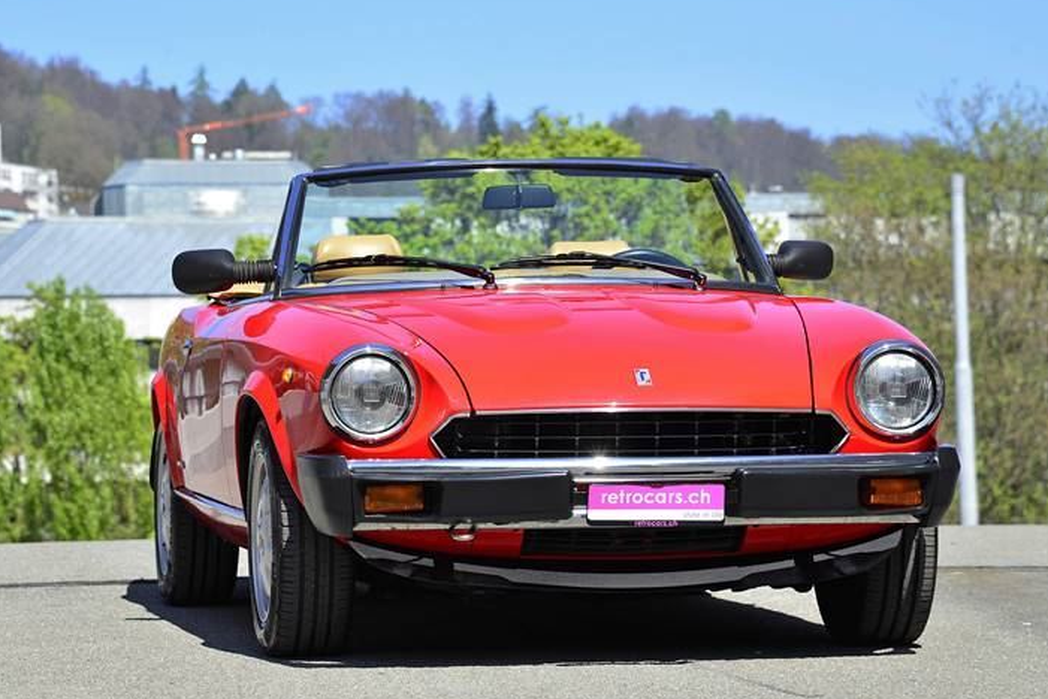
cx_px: 495
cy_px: 264
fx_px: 4776
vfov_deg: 8.4
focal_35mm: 164
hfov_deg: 12.5
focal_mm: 120
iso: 200
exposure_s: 1/250
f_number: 8
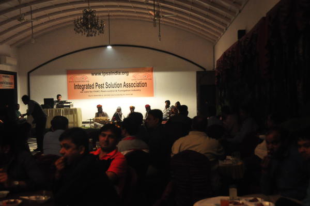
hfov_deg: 41.1
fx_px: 413
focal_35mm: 48
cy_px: 103
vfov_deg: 28.0
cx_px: 155
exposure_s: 1/50
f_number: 5
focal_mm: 32
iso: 2000
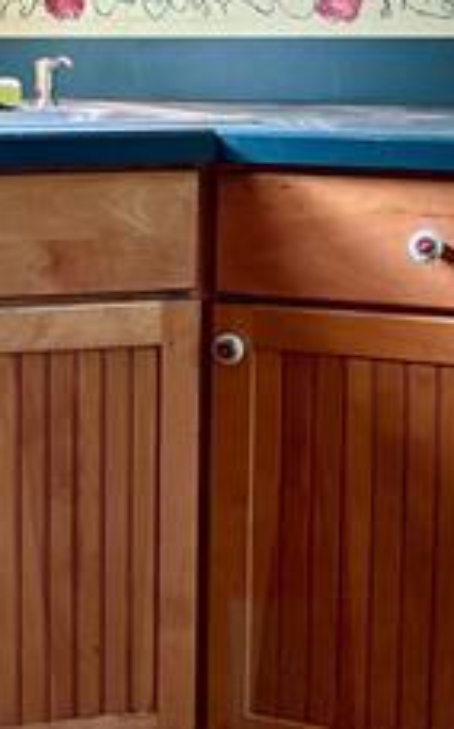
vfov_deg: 22.2
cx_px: -131
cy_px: 240
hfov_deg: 13.5
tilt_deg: -6.3
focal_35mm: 93
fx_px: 1846
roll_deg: +0.0
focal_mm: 5.96
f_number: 1.6
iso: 200
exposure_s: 1/60
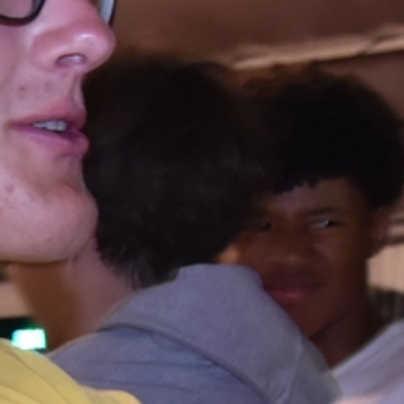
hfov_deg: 9.5
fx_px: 2192
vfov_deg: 10.2
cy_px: 580
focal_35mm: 166
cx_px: -523
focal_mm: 18
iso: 900
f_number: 3.5
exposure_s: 1/60
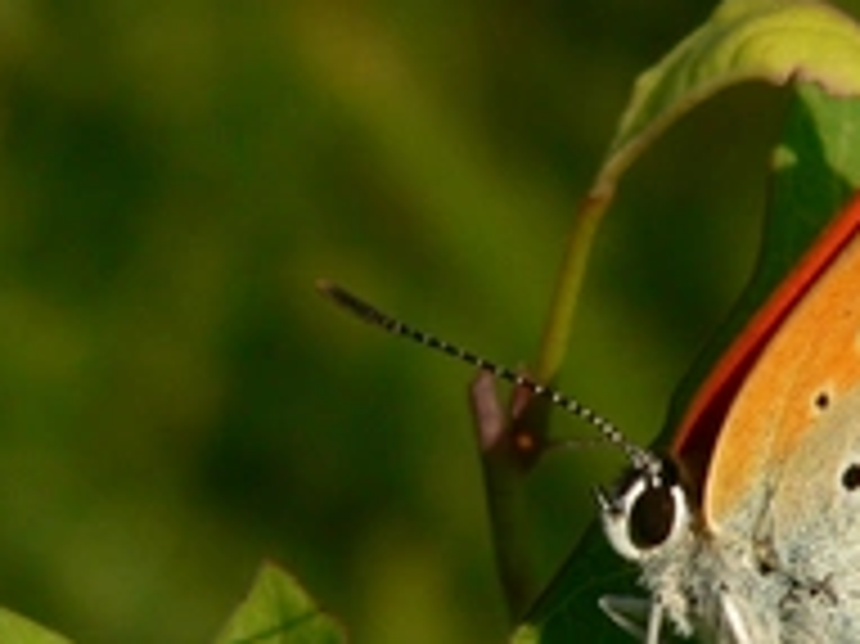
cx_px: 711
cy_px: 468
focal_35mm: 348
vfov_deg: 4.3
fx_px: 8640
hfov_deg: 5.7
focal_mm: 17.3
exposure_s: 1/800
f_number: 4
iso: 80
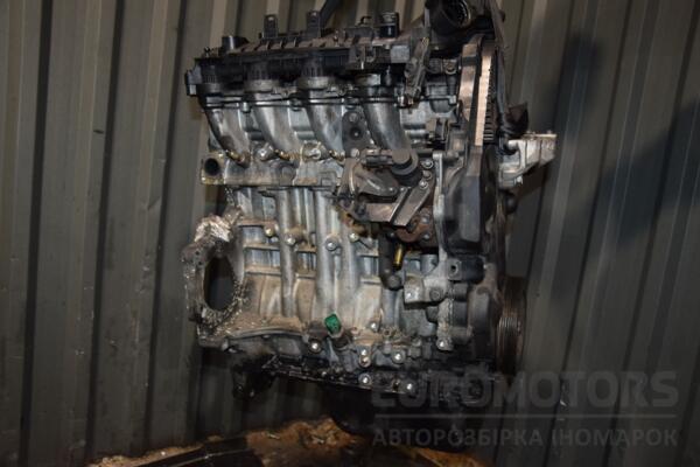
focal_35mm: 32
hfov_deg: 59.5
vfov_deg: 41.7
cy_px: 234
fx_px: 612
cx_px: 350
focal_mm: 21
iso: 800
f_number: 5
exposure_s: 1/60
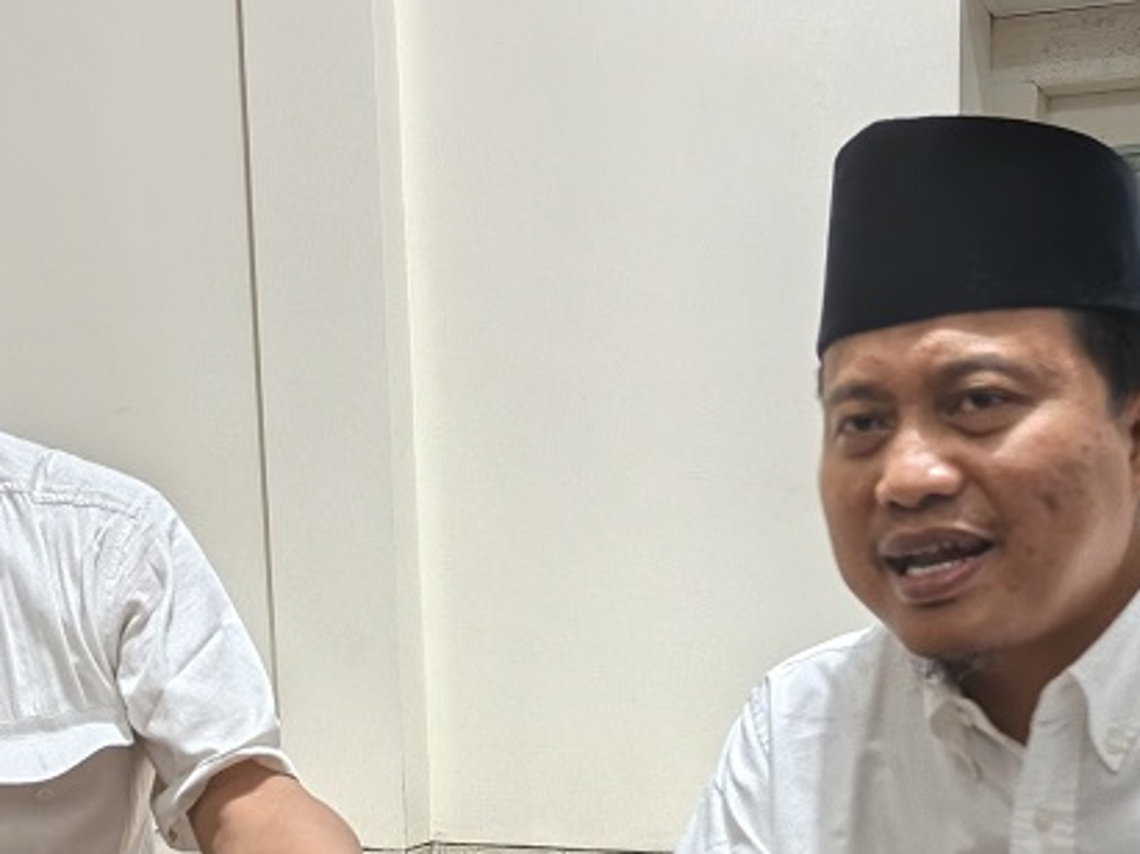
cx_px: 663
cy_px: 837
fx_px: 1844
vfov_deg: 25.0
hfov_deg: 34.3
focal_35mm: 56
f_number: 1.8
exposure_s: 1/20
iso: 3076
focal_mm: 5.56
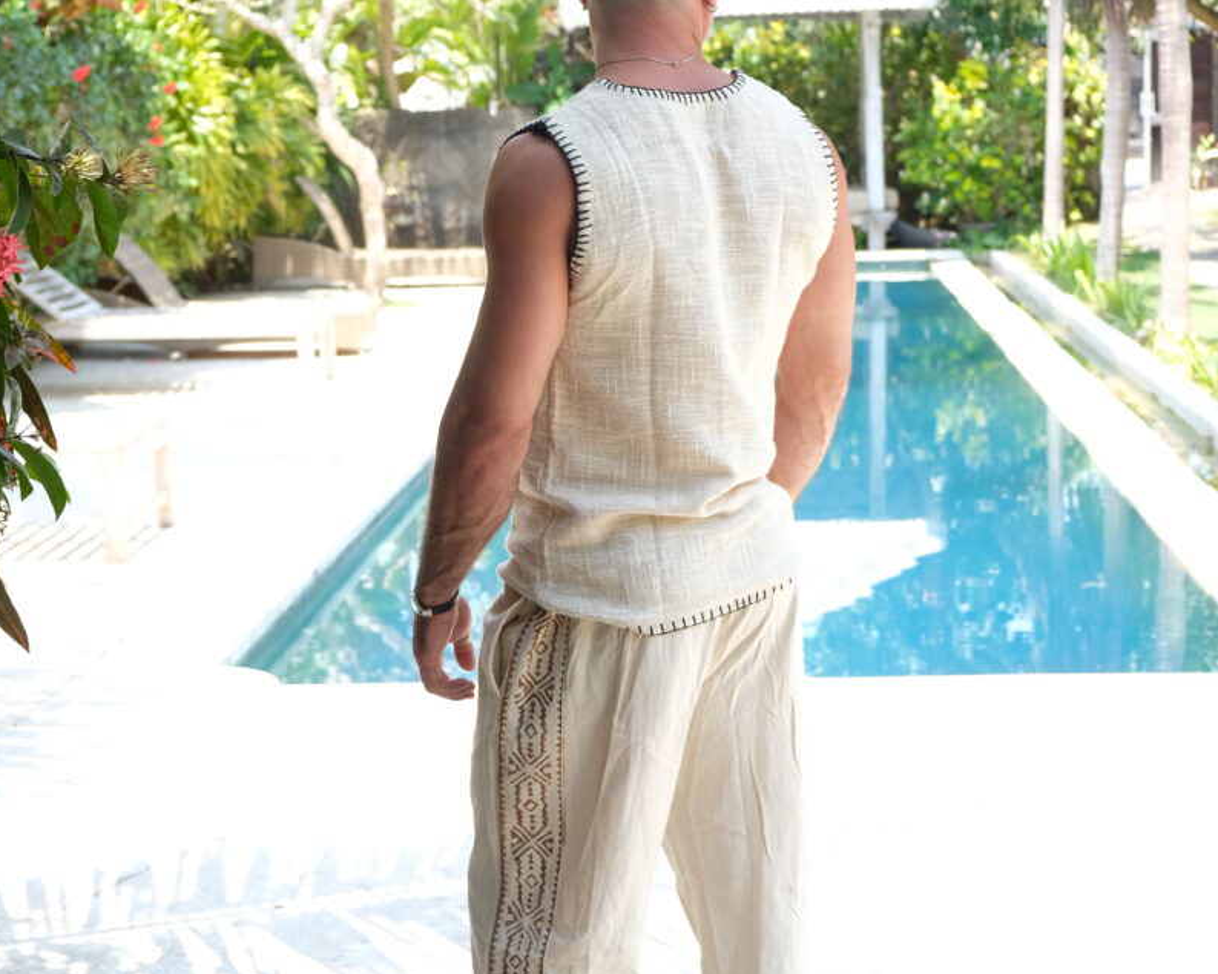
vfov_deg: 25.0
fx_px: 2199
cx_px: 606
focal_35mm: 61
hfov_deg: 31.0
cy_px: 515
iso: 200
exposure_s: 1/250
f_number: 3.2
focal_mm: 28.9
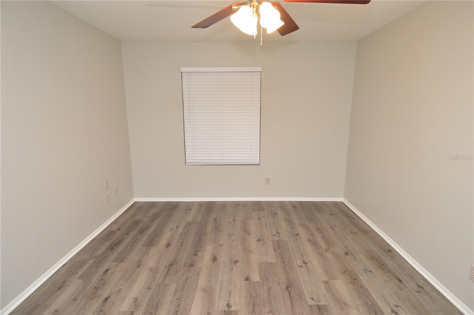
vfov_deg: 67.3
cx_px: 237
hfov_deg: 90.1
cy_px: 158
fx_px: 237
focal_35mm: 18
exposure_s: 1/60
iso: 800
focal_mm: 12
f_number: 4
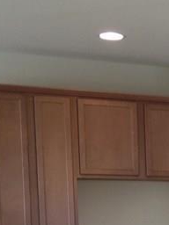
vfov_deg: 15.6
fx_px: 781
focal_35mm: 120
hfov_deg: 11.1
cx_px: 346
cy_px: 294
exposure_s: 1/50
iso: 50
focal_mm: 4.12
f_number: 2.2
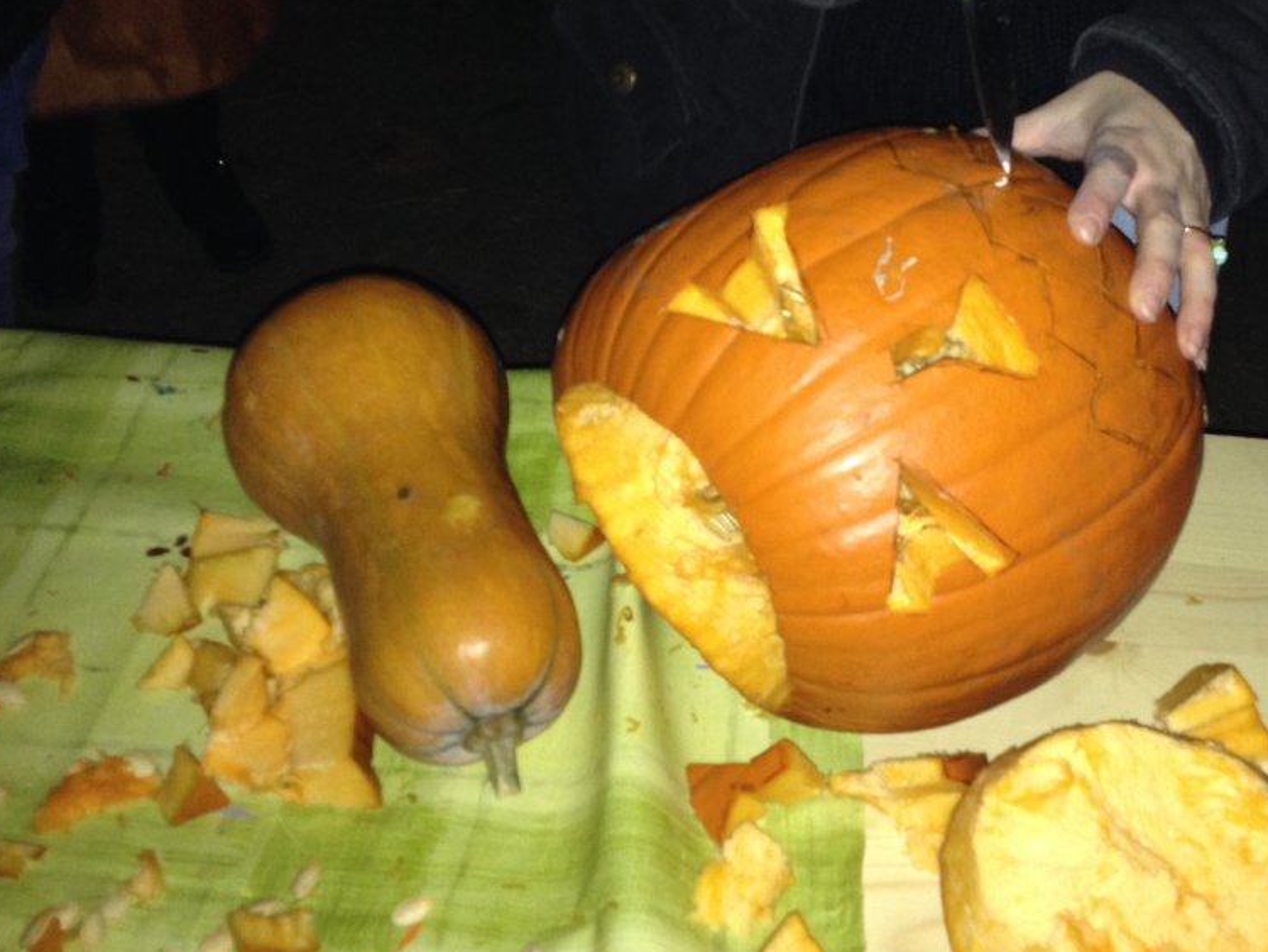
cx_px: 828
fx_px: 2052
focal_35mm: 56
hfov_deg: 34.1
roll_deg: +0.4
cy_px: 402
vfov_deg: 26.1
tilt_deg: -38.1
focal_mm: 4.28
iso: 125
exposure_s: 1/16
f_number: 2.4
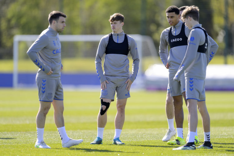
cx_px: 117
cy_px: 78
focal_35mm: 400
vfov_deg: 3.4
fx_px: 2600
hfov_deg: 5.2
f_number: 2.8
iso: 250
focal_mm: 400
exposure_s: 1/1000
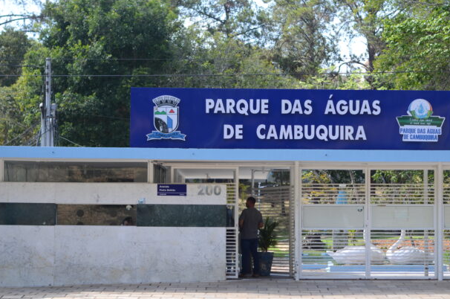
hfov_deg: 21.4
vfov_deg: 14.3
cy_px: 162
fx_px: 1186
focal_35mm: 95
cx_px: 279
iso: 100
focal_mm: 50
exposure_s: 1/500
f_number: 3.2
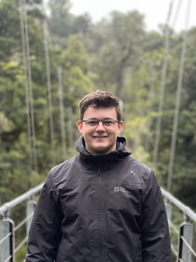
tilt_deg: +4.1
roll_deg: +0.2
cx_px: 98
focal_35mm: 77
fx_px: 581
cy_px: 131
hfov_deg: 19.1
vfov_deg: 25.3
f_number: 2.8
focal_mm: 9
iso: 200
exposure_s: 1/40
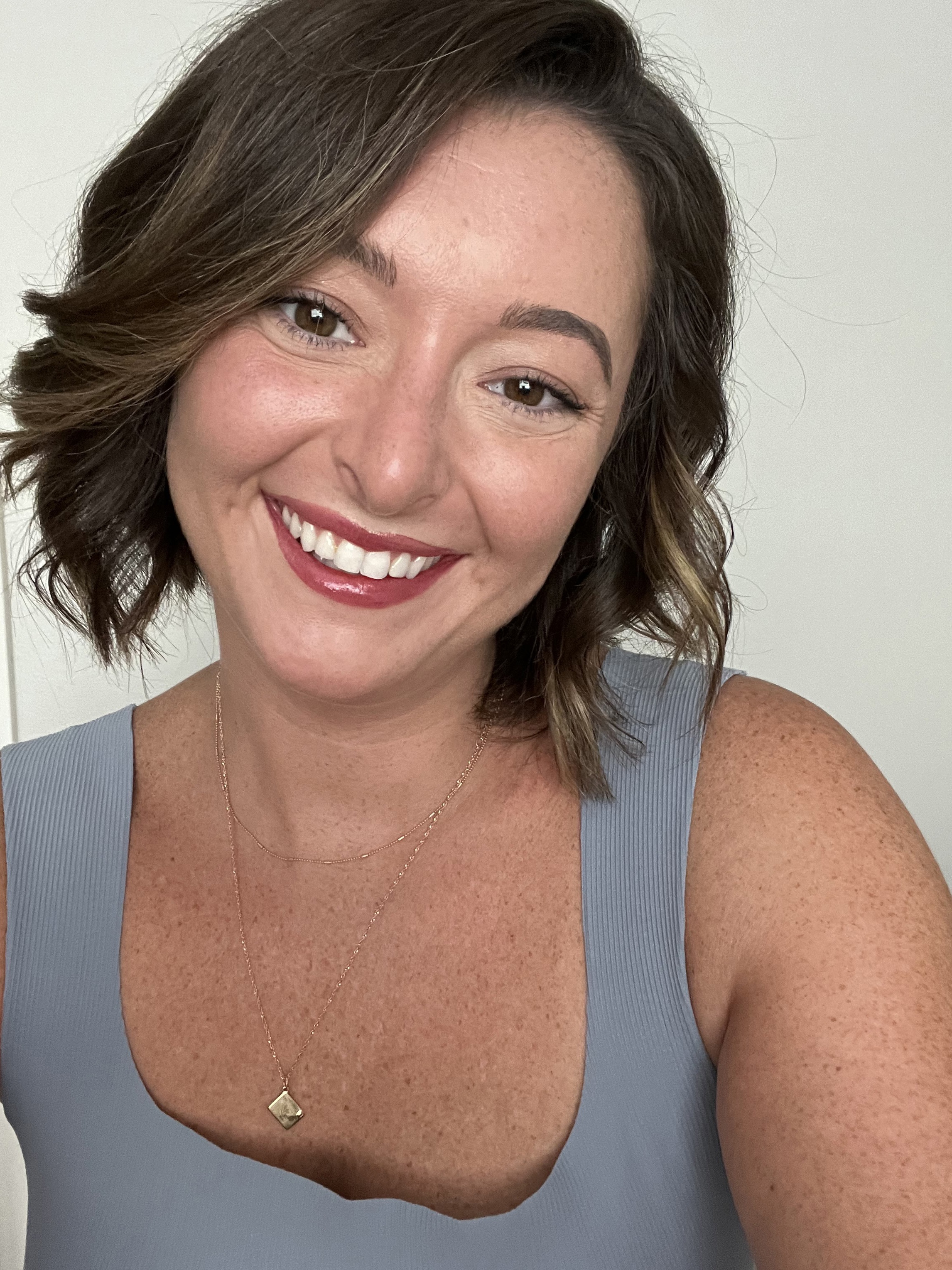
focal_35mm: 30
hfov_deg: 46.8
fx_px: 1100
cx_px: 476
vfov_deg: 60.0
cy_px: 635
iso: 400
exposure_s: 1/48
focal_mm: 2.71
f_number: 2.2
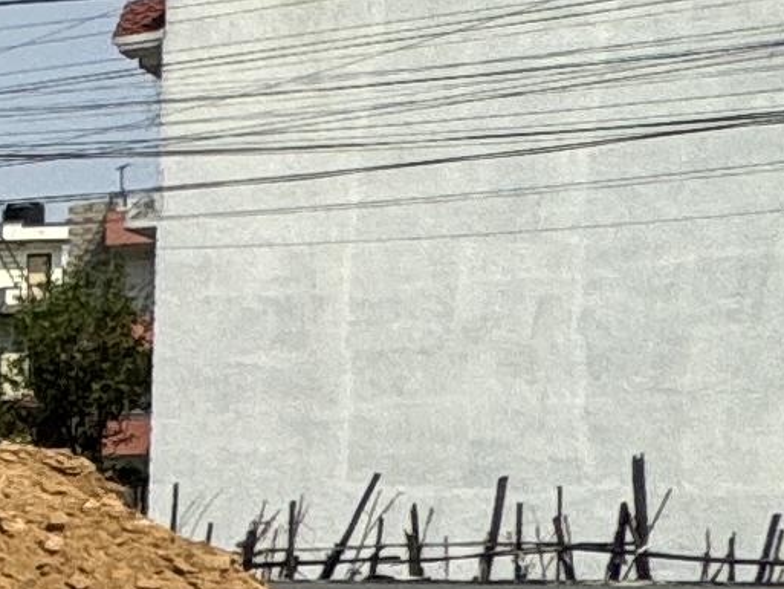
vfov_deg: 13.1
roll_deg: +1.4
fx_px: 2492
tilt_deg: -3.4
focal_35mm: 110
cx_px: -1849
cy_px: 719
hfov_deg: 10.0
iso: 40
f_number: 2.2
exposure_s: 1/2273
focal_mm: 2.22
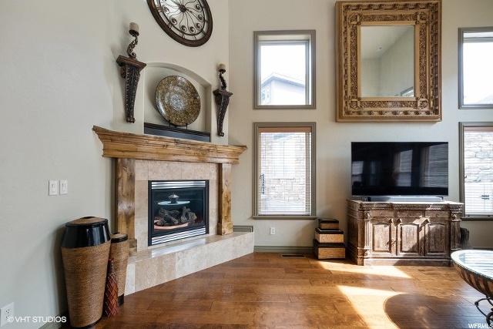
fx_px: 205
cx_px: 246
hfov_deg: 100.4
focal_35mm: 15
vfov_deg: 77.4
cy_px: 164
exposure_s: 1/15
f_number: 9.5
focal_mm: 10
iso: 320
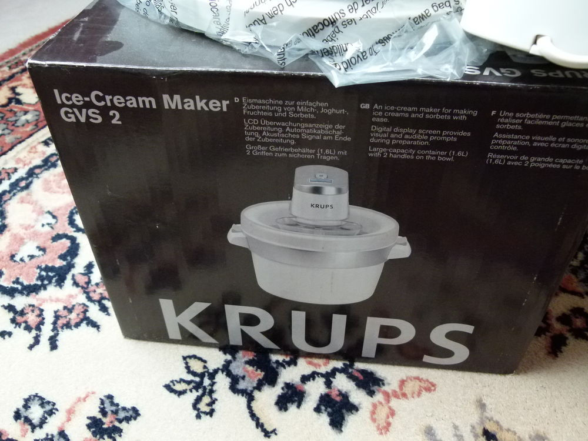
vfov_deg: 45.4
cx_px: 294
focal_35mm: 31
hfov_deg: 58.4
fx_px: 527
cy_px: 220
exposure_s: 1/60
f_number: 3
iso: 400
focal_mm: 5.6
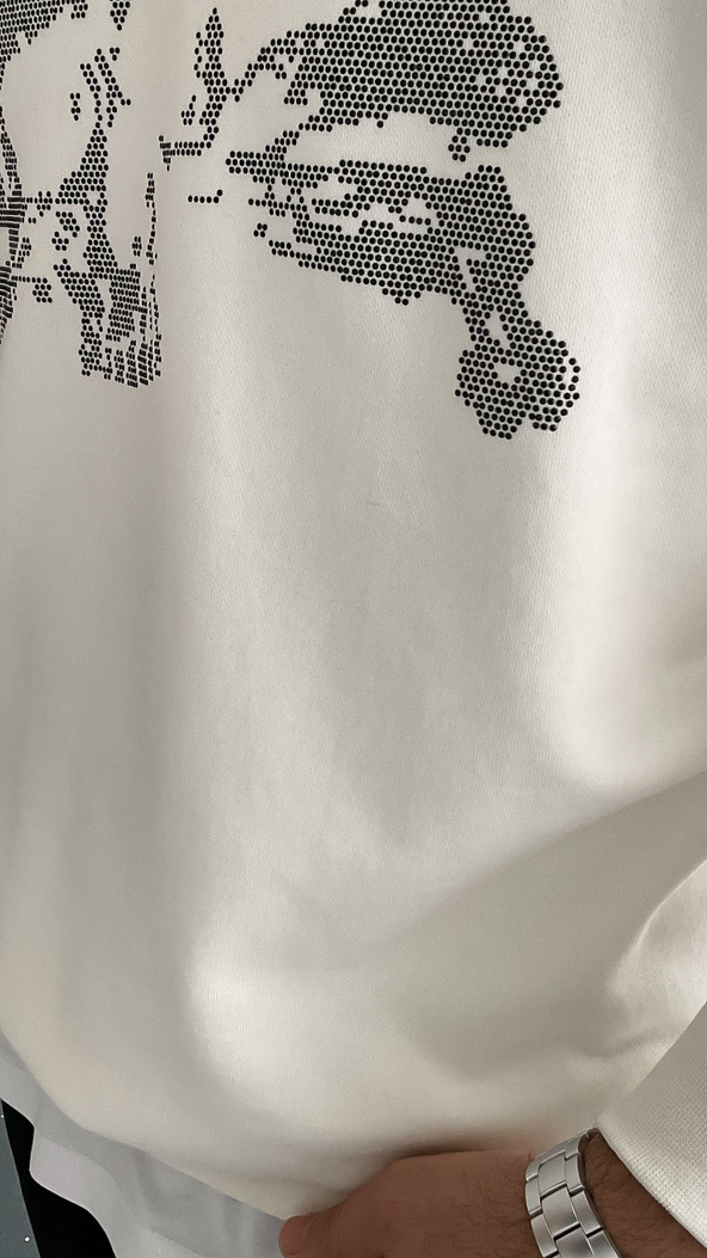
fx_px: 1600
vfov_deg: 42.5
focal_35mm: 48
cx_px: 273
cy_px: 465
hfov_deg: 24.9
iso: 64
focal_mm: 3
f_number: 1.8
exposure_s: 1/120
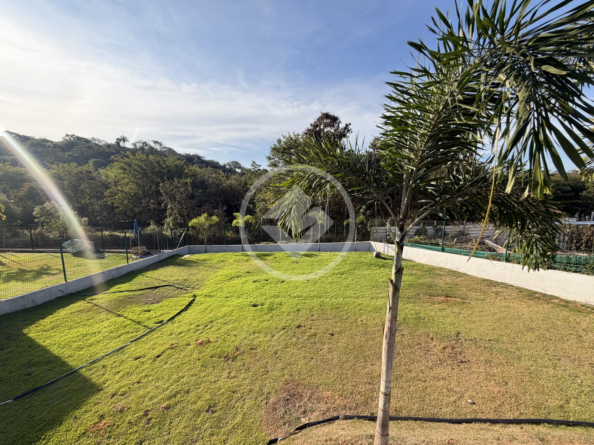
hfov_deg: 102.1
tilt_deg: -8.5
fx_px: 240
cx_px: 297
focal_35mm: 14
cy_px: 222
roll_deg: -0.6
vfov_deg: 85.7
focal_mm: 2.22
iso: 40
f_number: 2.2
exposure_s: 1/694
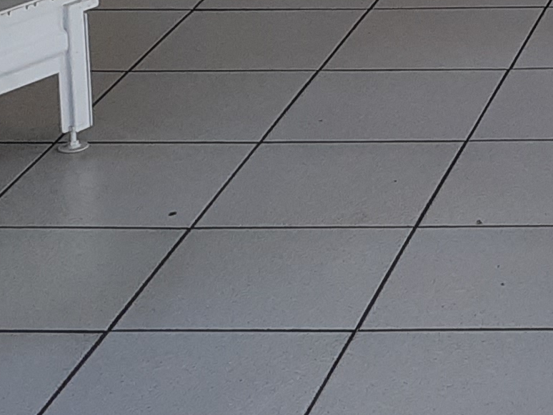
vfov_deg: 9.6
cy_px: -413
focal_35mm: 144
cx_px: 984
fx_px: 2301
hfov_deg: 12.5
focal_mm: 3.6
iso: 40
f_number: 1.9
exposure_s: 1/105
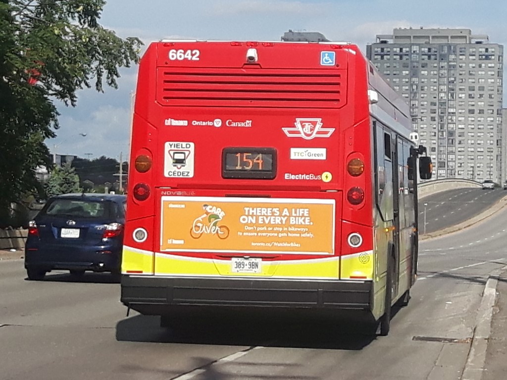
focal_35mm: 31
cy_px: 190
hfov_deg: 58.4
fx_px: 454
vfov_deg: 45.4
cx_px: 254
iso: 40
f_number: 1.9
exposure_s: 1/2053
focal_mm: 3.7
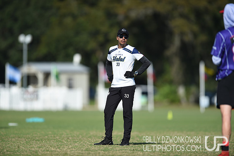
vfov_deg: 3.4
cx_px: 117
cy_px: 78
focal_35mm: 400
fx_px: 2598
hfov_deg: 5.2
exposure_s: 1/2500
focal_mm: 400
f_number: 3.5
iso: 100
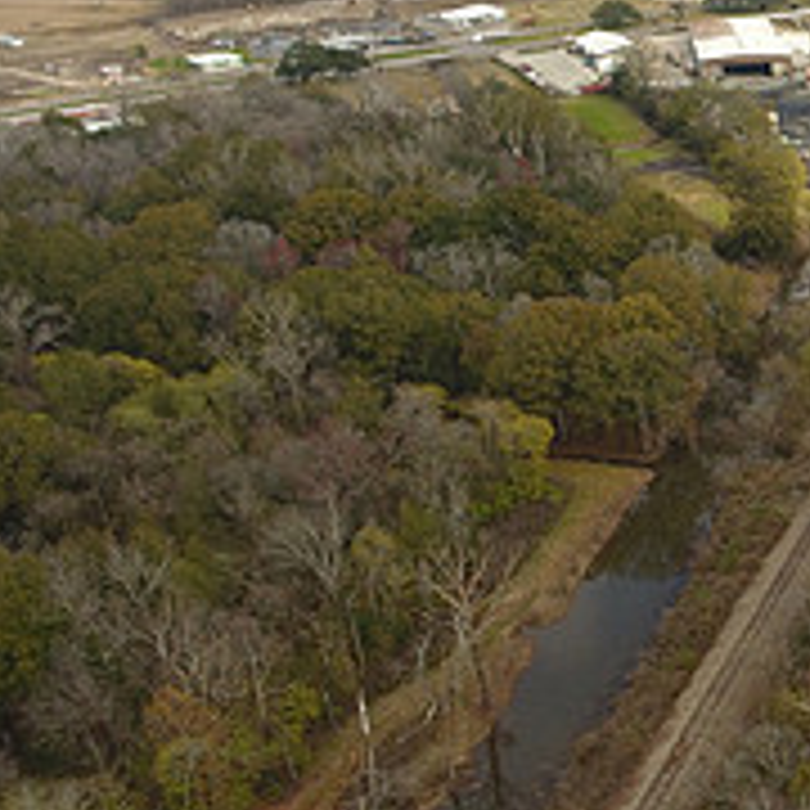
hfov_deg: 25.0
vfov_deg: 30.0
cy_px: 353
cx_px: 1116
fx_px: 1509
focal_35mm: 57
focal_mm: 3.61
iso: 100
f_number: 2.8
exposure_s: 1/488
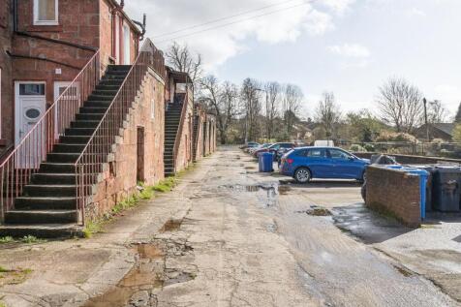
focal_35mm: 29
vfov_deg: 44.9
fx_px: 371
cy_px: 154
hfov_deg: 63.7
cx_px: 230
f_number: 4
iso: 250
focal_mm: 29
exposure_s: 1/5000
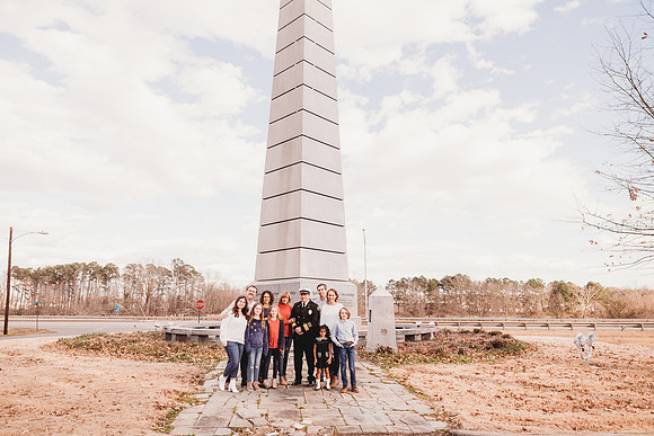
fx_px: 436
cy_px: 218
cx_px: 327
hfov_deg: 73.7
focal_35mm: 24
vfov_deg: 53.2
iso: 100
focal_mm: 24
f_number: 3.5
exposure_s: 1/400
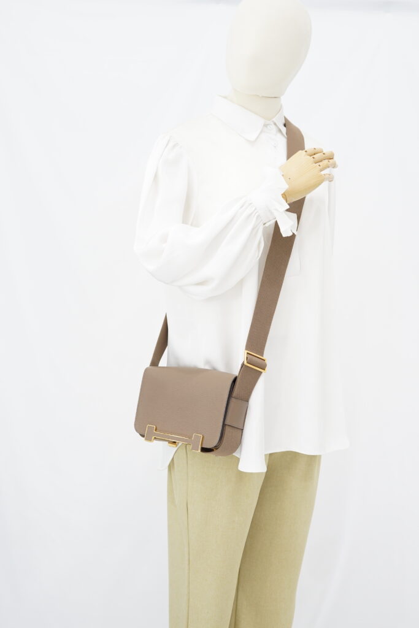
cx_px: 210
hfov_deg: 27.0
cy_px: 314
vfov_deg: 39.6
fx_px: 873
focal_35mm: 50
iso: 640
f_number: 5.6
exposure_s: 1/8
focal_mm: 50
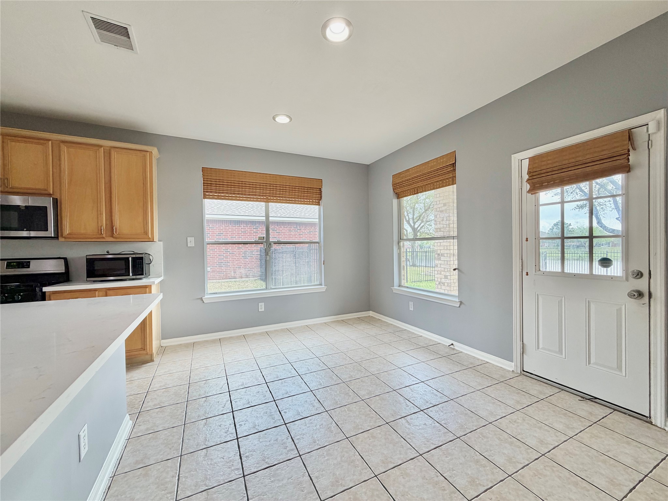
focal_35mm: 14
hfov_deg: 102.1
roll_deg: +0.9
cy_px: 250
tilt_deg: -0.2
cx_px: 334
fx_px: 270
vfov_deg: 85.7
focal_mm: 2.22
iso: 100
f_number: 2.2
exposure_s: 1/120
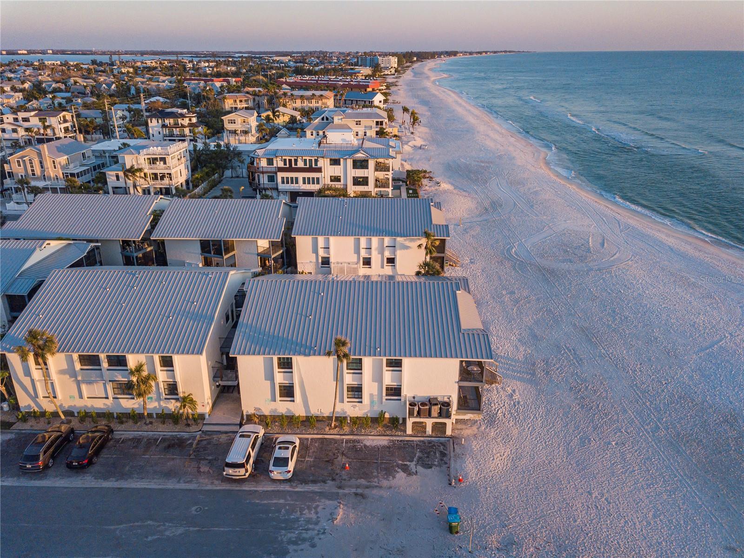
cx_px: 372
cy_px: 279
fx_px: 559
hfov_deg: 67.3
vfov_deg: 53.0
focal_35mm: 26
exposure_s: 1/25
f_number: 2.2
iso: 273
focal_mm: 4.73
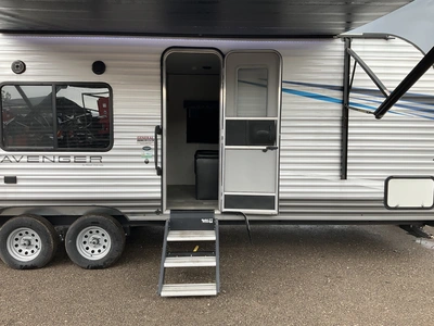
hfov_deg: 61.7
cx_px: 217
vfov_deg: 48.2
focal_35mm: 29
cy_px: 163
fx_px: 364
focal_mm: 3
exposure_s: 1/261
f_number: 1.8
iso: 25
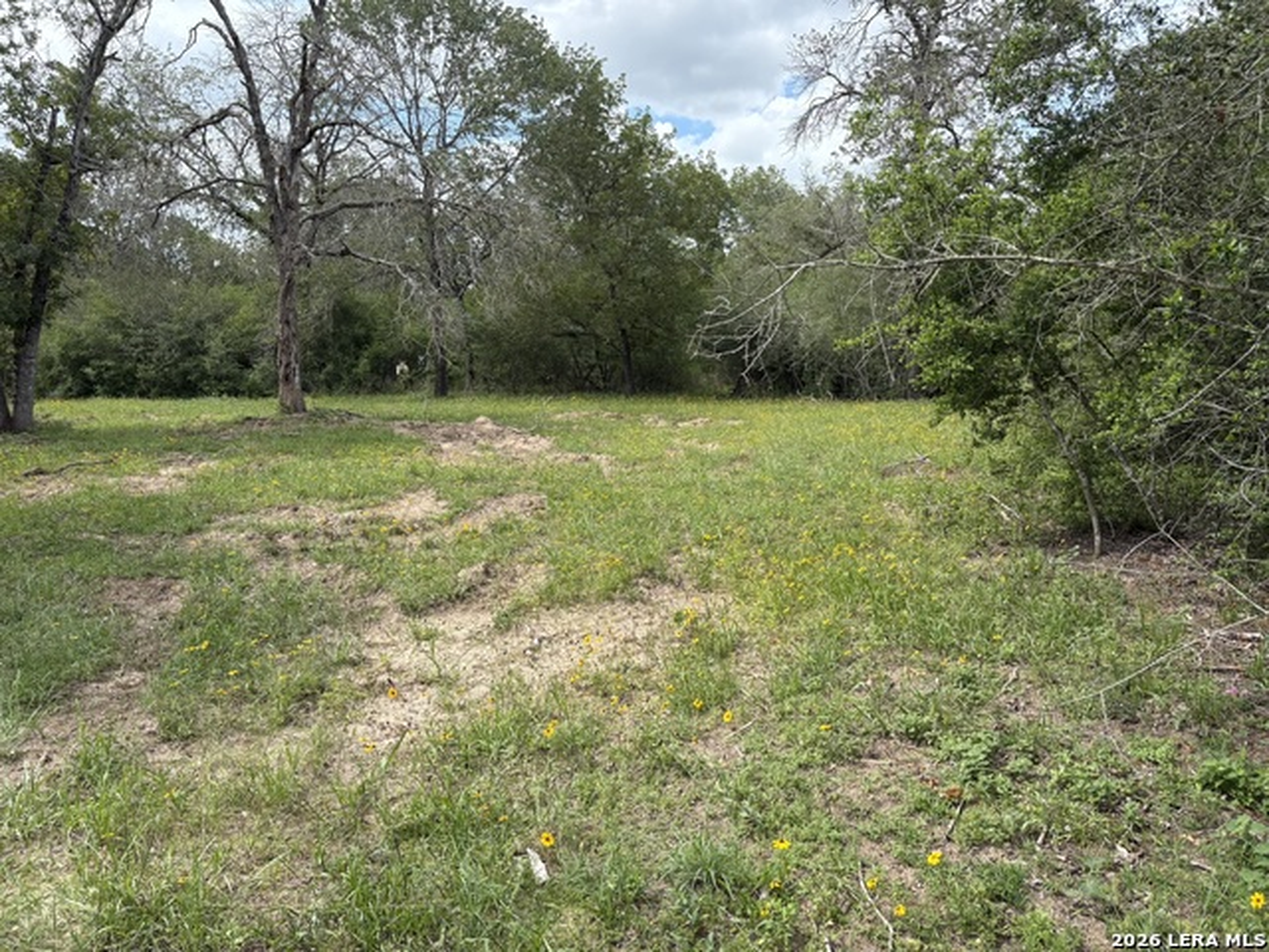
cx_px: 634
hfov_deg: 67.3
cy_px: 476
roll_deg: -1.2
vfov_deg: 53.1
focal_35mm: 26
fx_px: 953
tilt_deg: -6.6
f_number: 1.6
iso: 64
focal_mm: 5.96
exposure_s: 1/1420
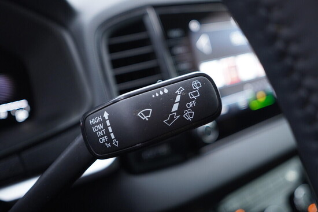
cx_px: 159
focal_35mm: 36
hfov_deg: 53.1
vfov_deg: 36.9
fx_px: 318
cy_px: 106
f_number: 2.8
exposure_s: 1/40
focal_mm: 24
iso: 320
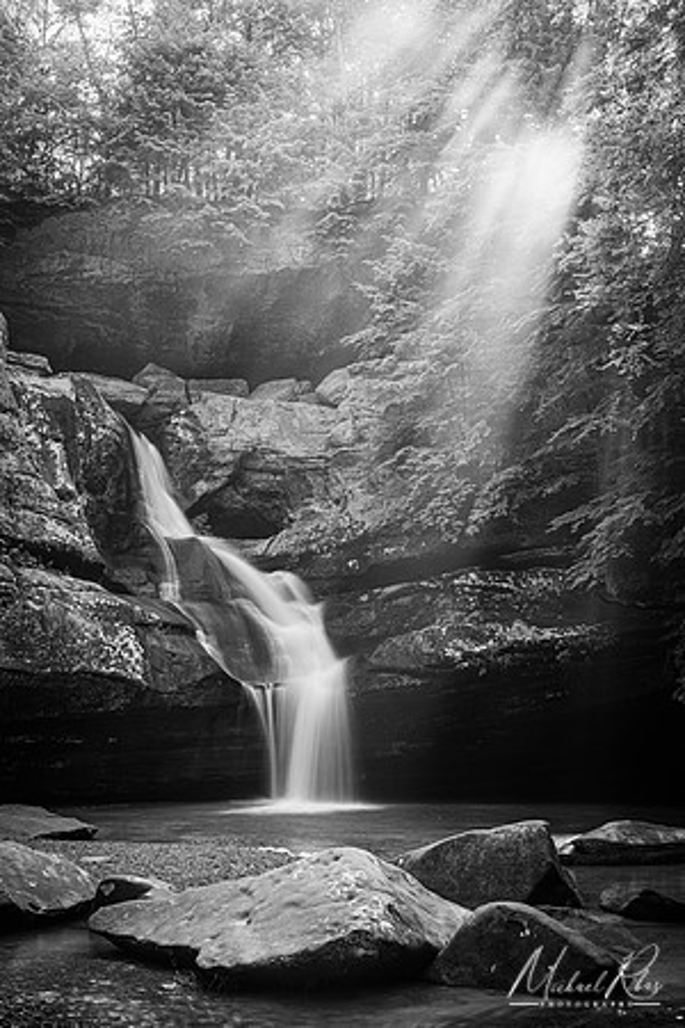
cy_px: 514
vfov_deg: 50.7
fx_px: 1084
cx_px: 342
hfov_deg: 35.1
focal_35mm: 38
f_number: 14
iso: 64
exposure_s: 1
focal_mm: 38
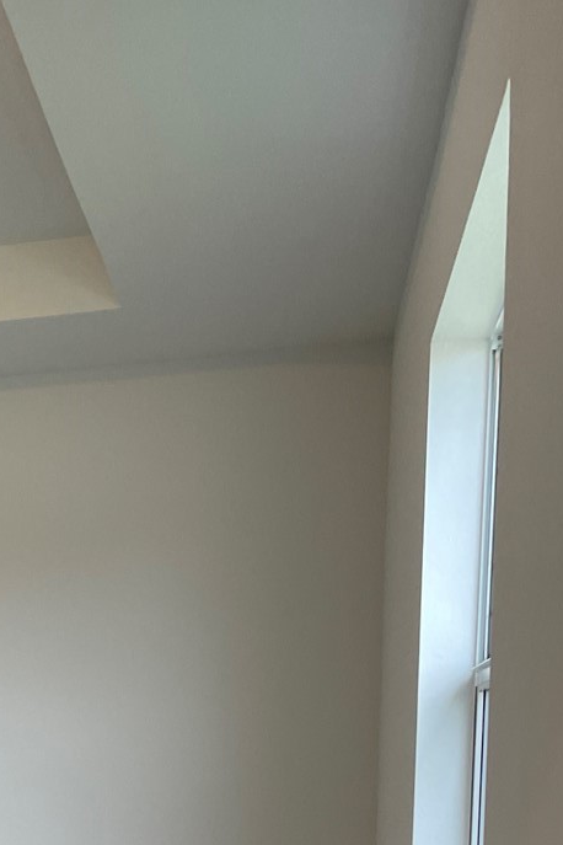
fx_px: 1478
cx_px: -141
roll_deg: +1.5
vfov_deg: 28.7
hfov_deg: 20.0
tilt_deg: -5.4
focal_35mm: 63
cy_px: 945
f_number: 1.6
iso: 100
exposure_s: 1/120
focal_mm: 4.2
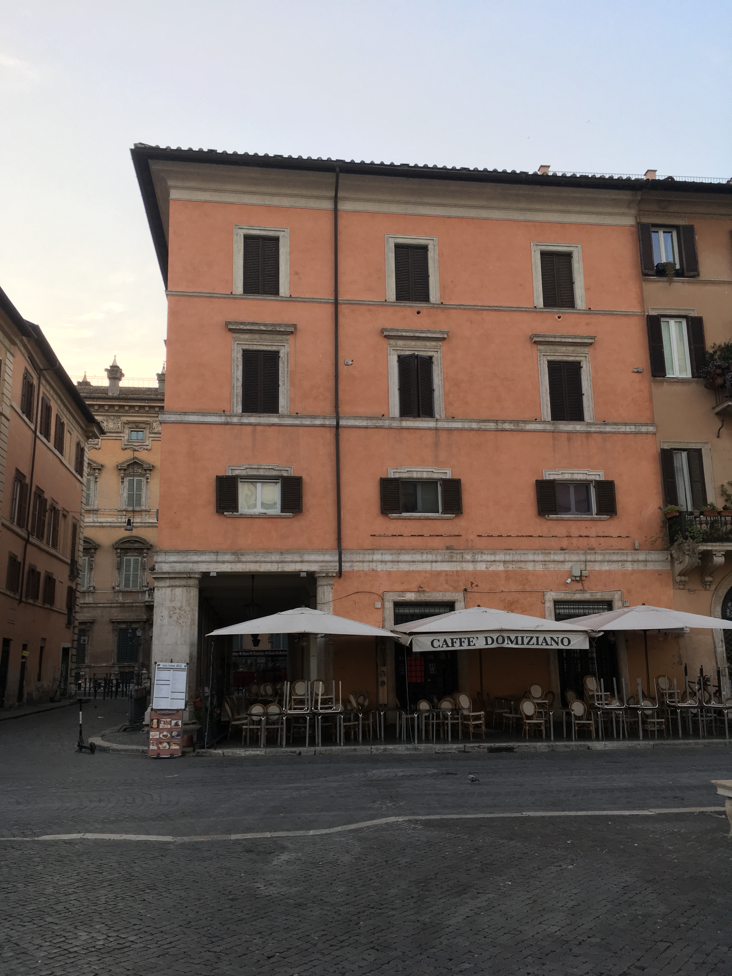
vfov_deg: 61.7
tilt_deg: +11.5
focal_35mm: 29
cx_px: 366
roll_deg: +0.4
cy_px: 488
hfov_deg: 48.2
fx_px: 818
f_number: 2.2
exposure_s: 1/100
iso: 40
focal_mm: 4.15
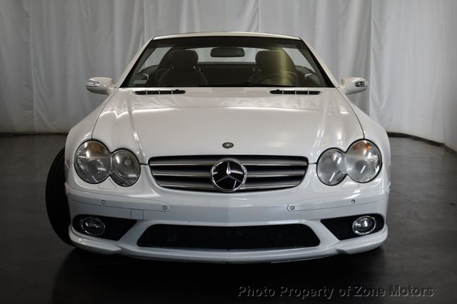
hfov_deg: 35.1
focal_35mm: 57
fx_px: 723
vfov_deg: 23.8
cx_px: 228
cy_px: 152
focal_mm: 38
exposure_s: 1/250
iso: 720
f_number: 4.8
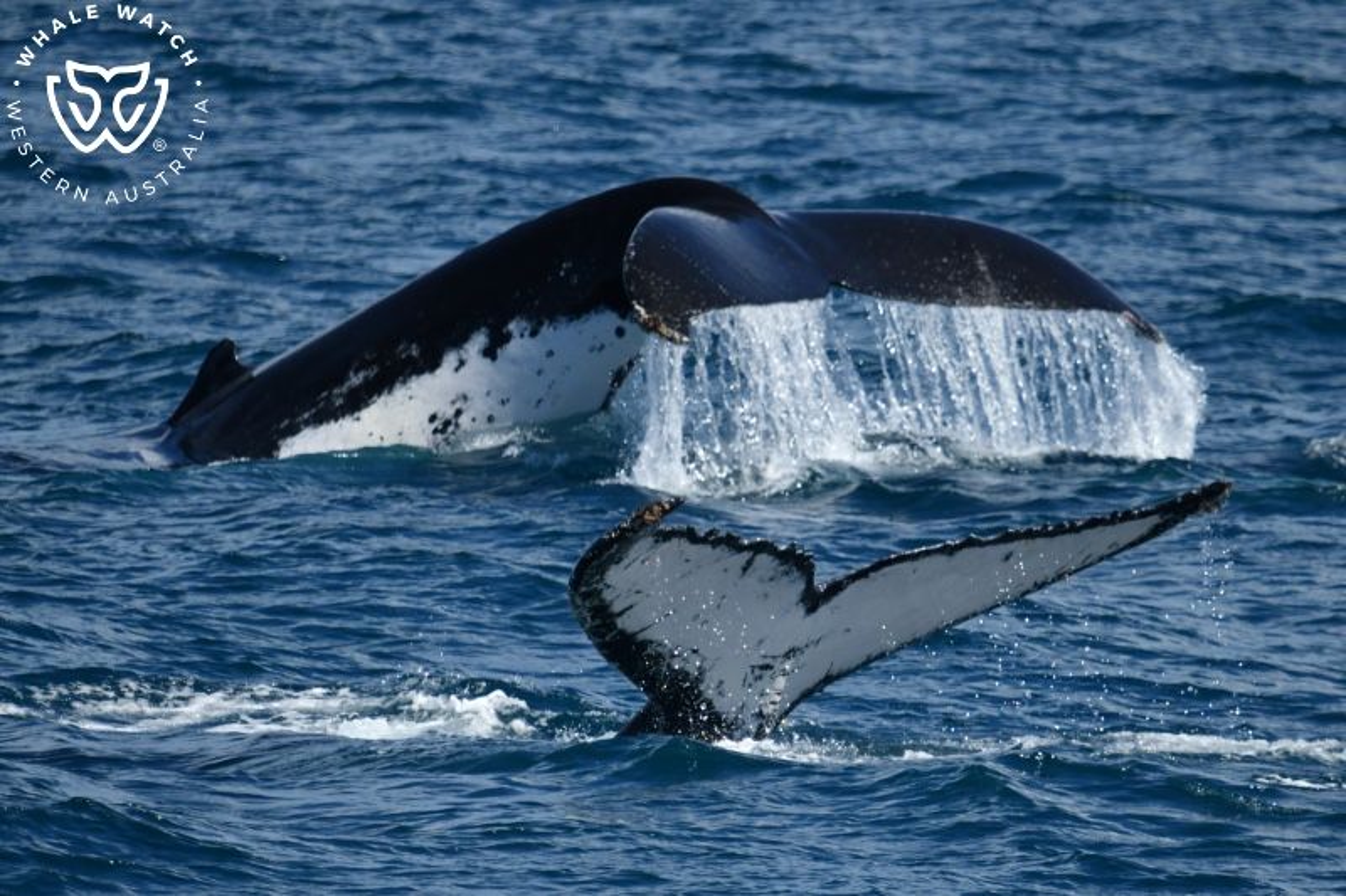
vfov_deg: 2.3
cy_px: 448
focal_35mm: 600
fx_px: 22427
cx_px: 673
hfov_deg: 3.4
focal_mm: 600
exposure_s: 1/8000
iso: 1000
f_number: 6.3
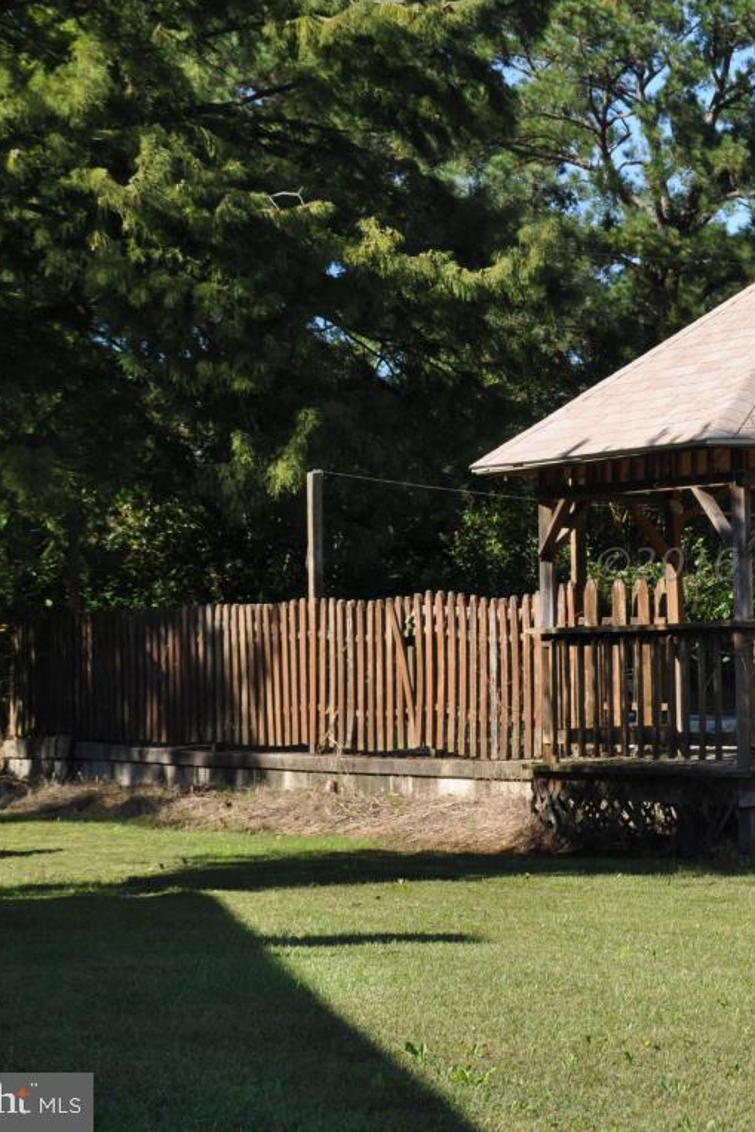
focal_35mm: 118
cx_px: 765
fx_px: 3710
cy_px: 564
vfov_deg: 17.3
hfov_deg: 11.5
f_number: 10
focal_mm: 52
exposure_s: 1/200
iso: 200
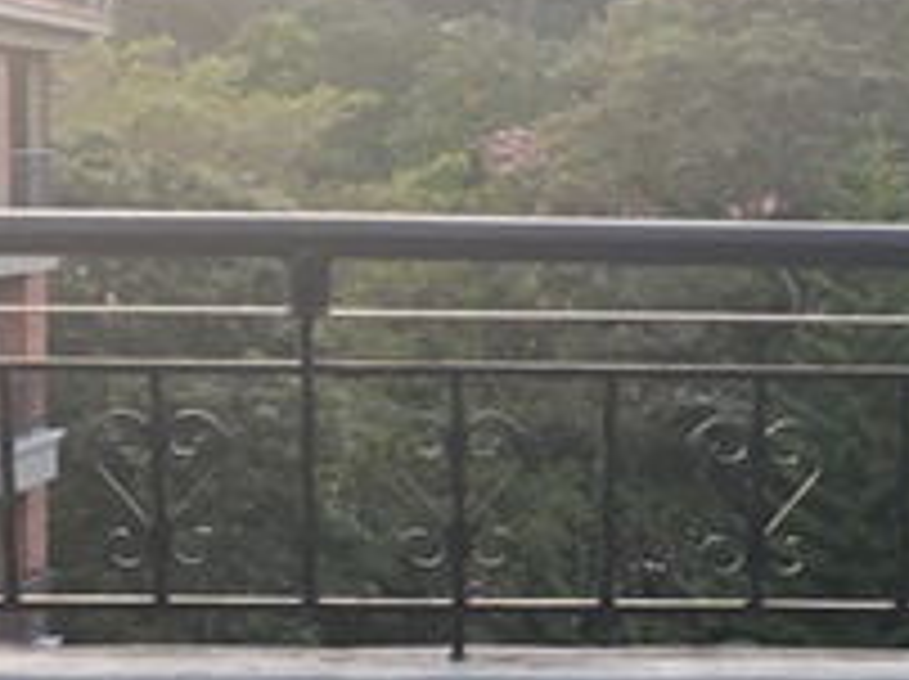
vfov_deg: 16.0
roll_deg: -0.8
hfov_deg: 21.2
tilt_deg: -5.0
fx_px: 2413
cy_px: 293
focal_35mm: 92
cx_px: 680
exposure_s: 1/30
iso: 64
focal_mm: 4.15
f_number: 2.2
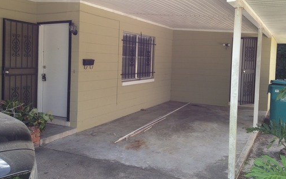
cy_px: 73
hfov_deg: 51.6
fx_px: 296
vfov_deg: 33.5
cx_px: 144
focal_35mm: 38
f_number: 2.4
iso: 50
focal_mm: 4.28
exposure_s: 1/257
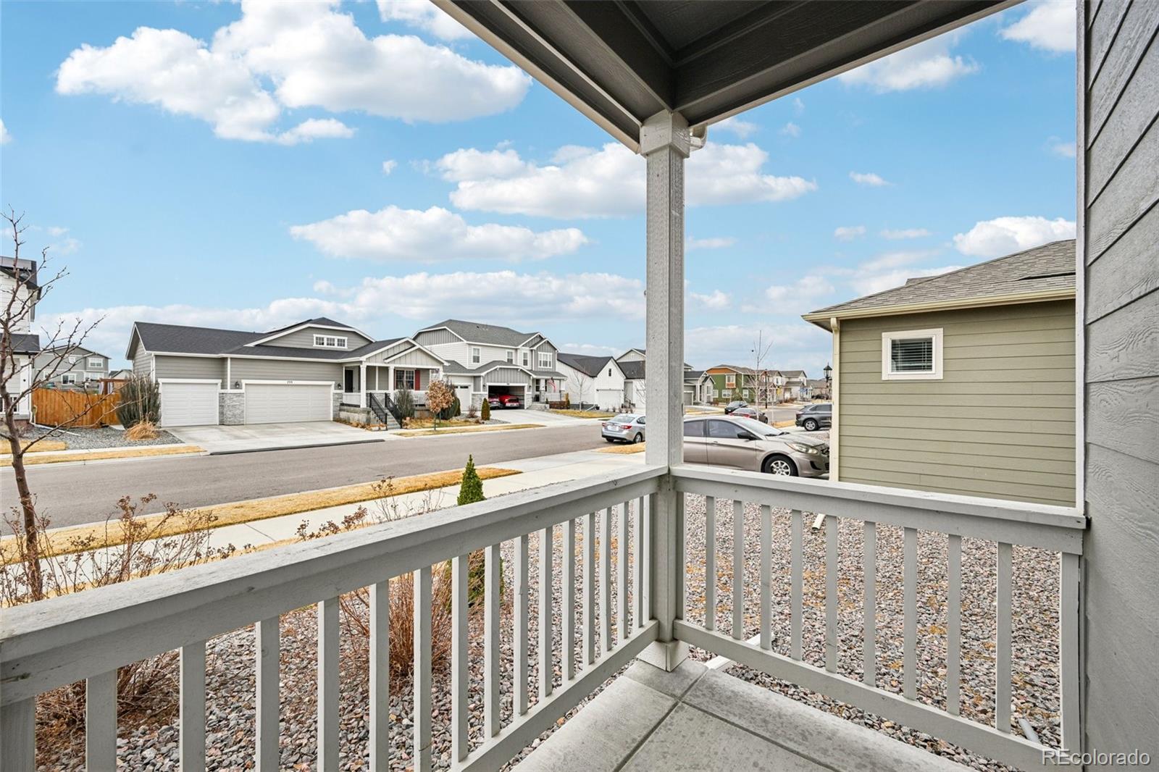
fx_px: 451
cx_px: 580
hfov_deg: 104.3
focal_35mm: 14
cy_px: 386
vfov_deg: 81.2
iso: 64
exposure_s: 1/50
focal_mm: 14
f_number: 11
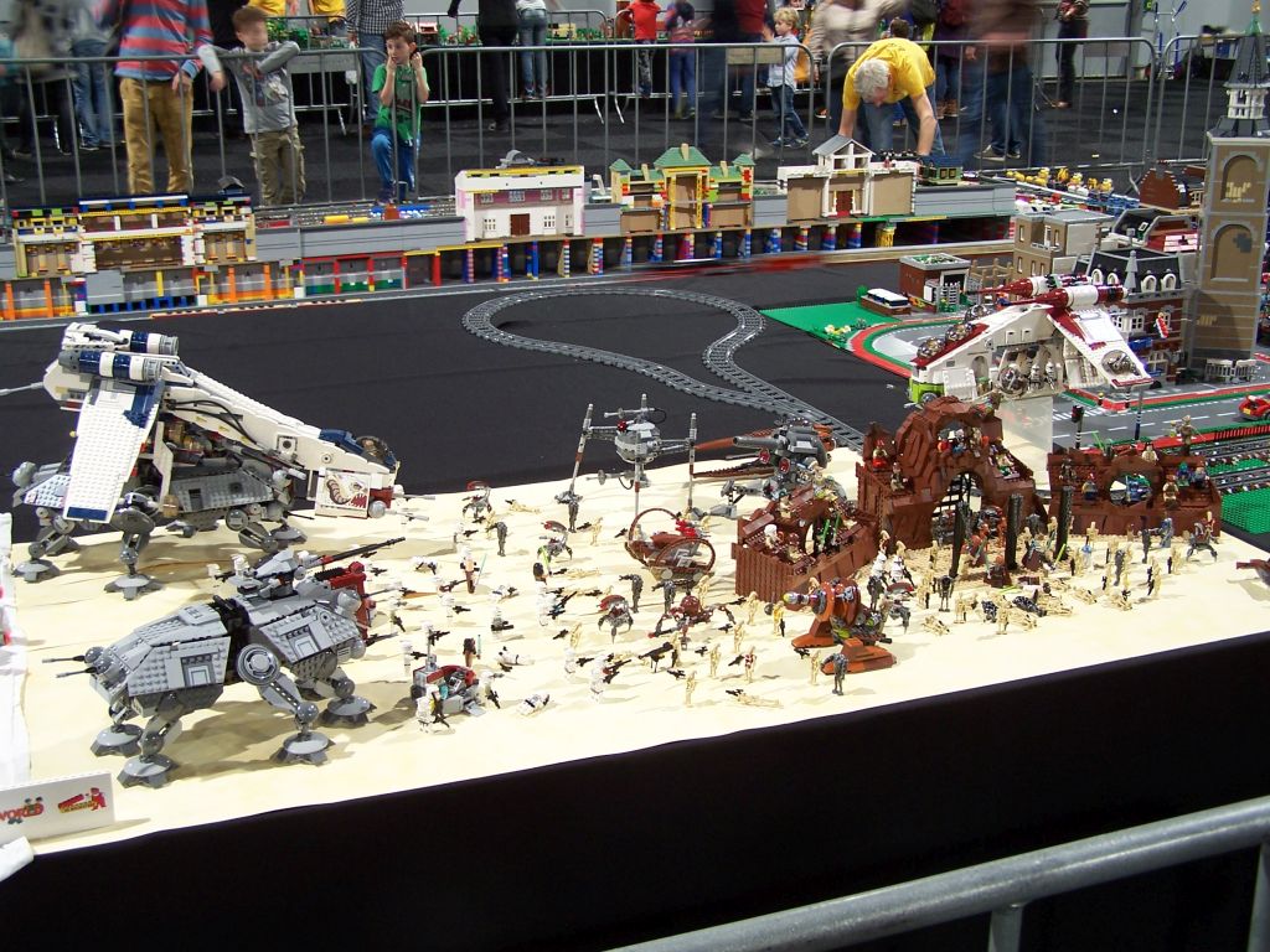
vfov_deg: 36.0
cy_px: 476
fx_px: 1468
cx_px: 635
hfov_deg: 46.8
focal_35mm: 40
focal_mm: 6.7
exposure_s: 1/4
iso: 80
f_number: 2.8
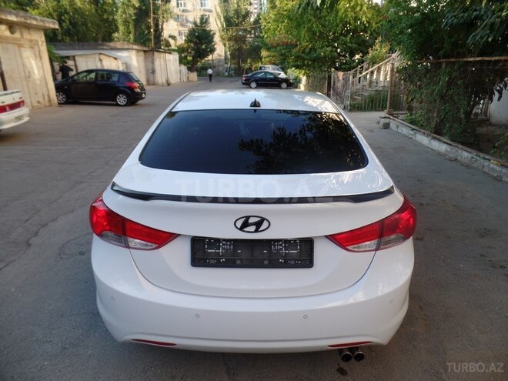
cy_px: 190
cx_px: 254
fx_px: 338
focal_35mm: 23
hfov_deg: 73.9
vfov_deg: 58.9
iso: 80
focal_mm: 4.1
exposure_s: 1/180
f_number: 2.8
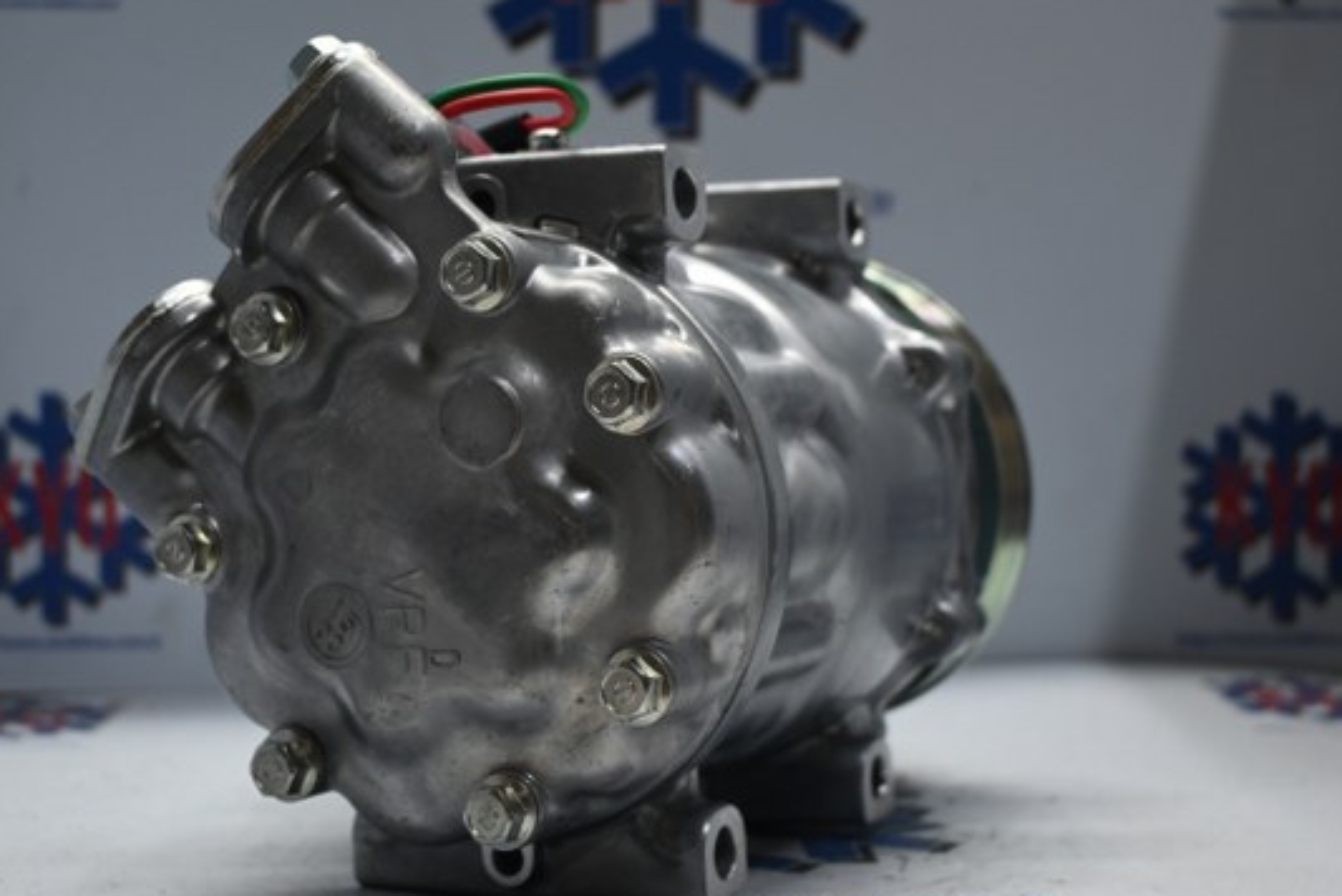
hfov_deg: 36.3
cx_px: 619
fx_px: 2045
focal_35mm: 55
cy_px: 428
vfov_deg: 24.7
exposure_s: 1/50
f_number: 5
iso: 500
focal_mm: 32.5
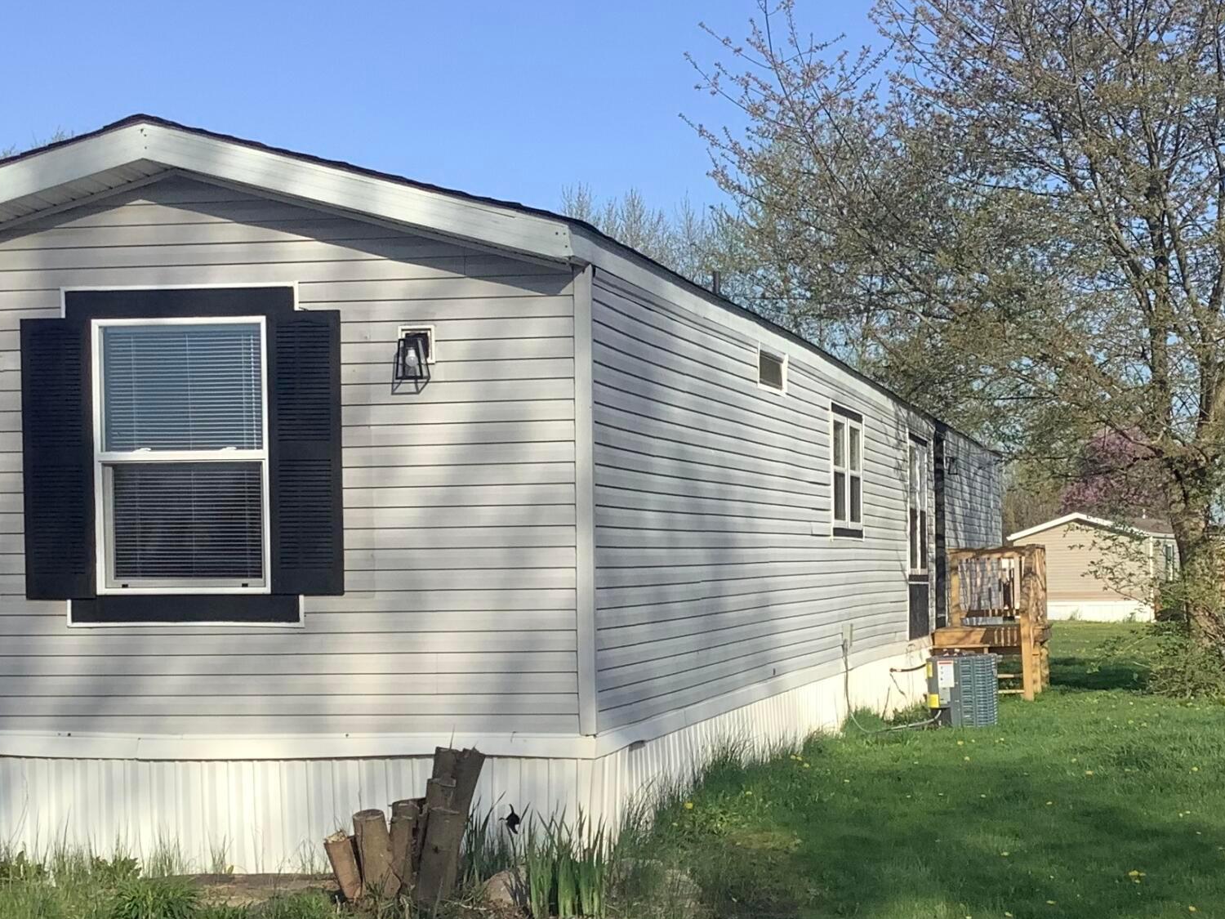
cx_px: 846
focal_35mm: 62
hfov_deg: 30.9
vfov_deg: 23.5
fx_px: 2194
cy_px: 618
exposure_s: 1/1148
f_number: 2.4
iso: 25
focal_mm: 3.3
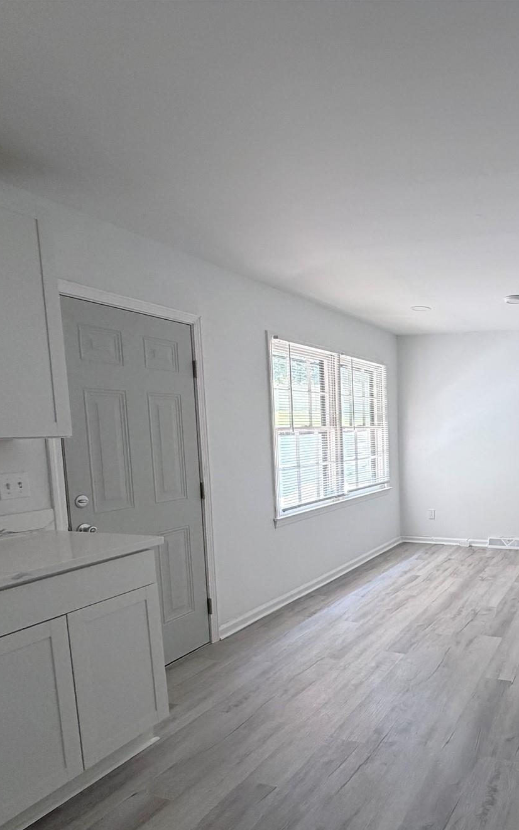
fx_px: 520
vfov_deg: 76.6
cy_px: 481
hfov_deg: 46.2
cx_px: 496
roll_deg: -0.4
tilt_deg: -6.1
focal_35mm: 23
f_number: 2.2
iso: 320
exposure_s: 1/84
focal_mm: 2.22
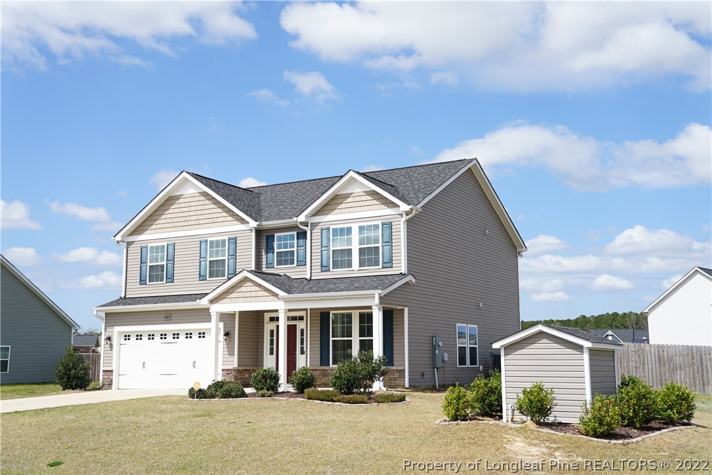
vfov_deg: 31.2
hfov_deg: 45.4
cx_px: 356
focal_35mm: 43
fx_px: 850
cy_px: 238
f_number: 2.8
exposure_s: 1/3200
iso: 160
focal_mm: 43
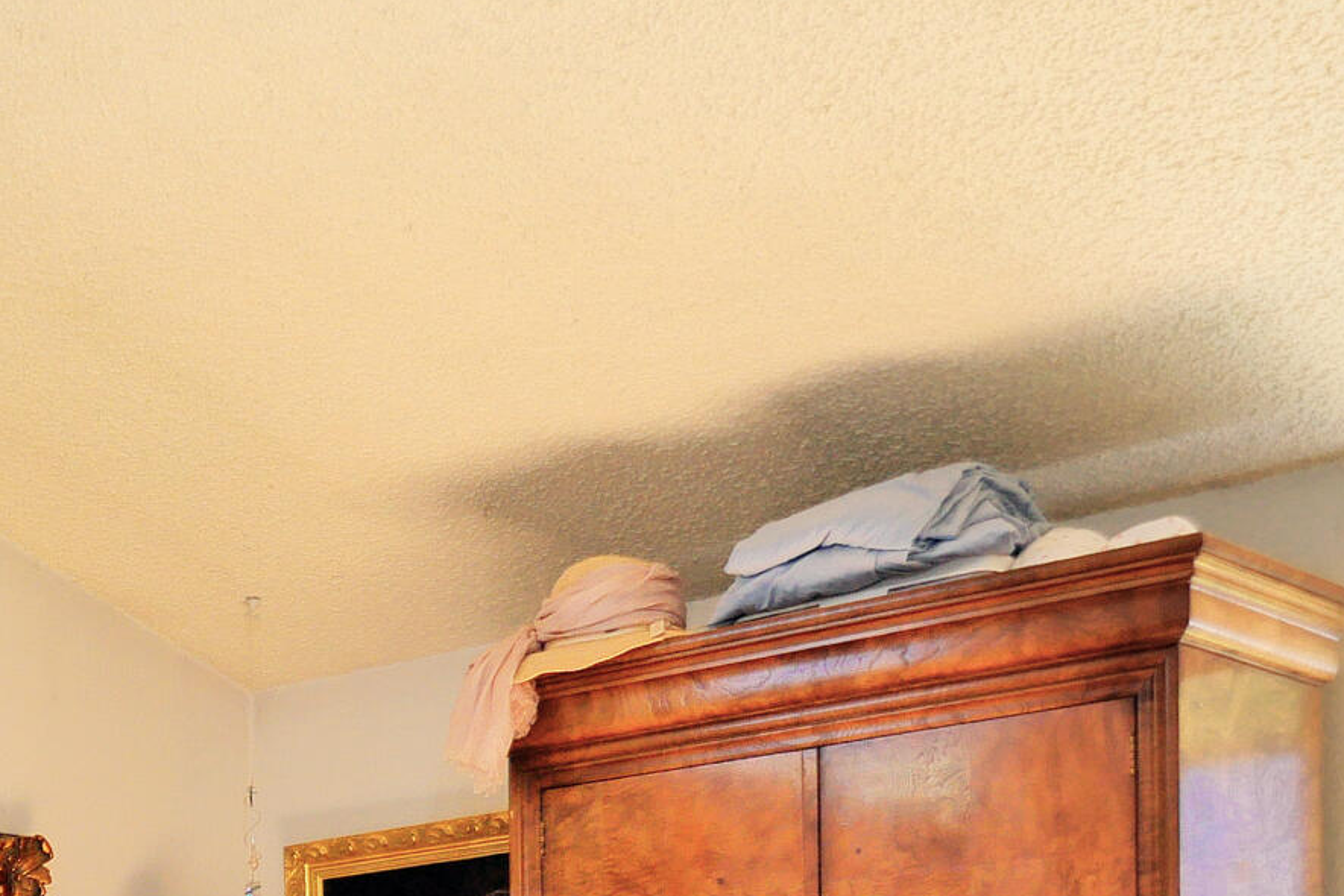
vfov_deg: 19.0
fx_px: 2277
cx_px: -128
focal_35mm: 61
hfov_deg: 29.7
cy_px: 1417
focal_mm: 9
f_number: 3.5
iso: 800
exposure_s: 1/400
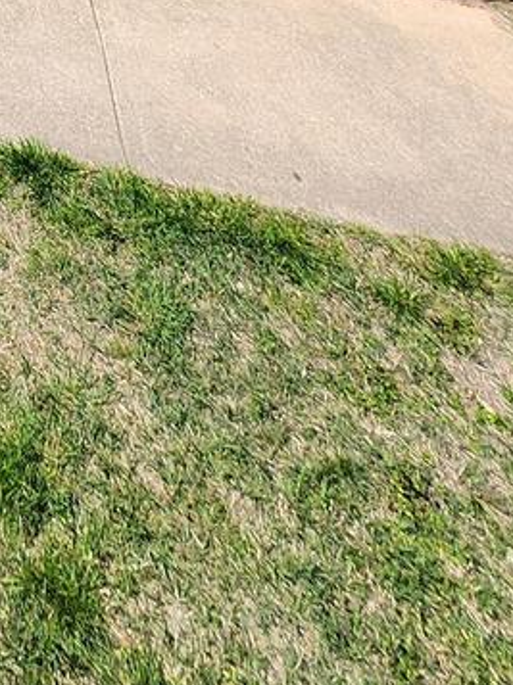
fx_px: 1109
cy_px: -683
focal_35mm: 56
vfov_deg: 19.3
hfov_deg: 20.5
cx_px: -340
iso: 32
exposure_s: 1/868
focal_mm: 1.74
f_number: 2.2
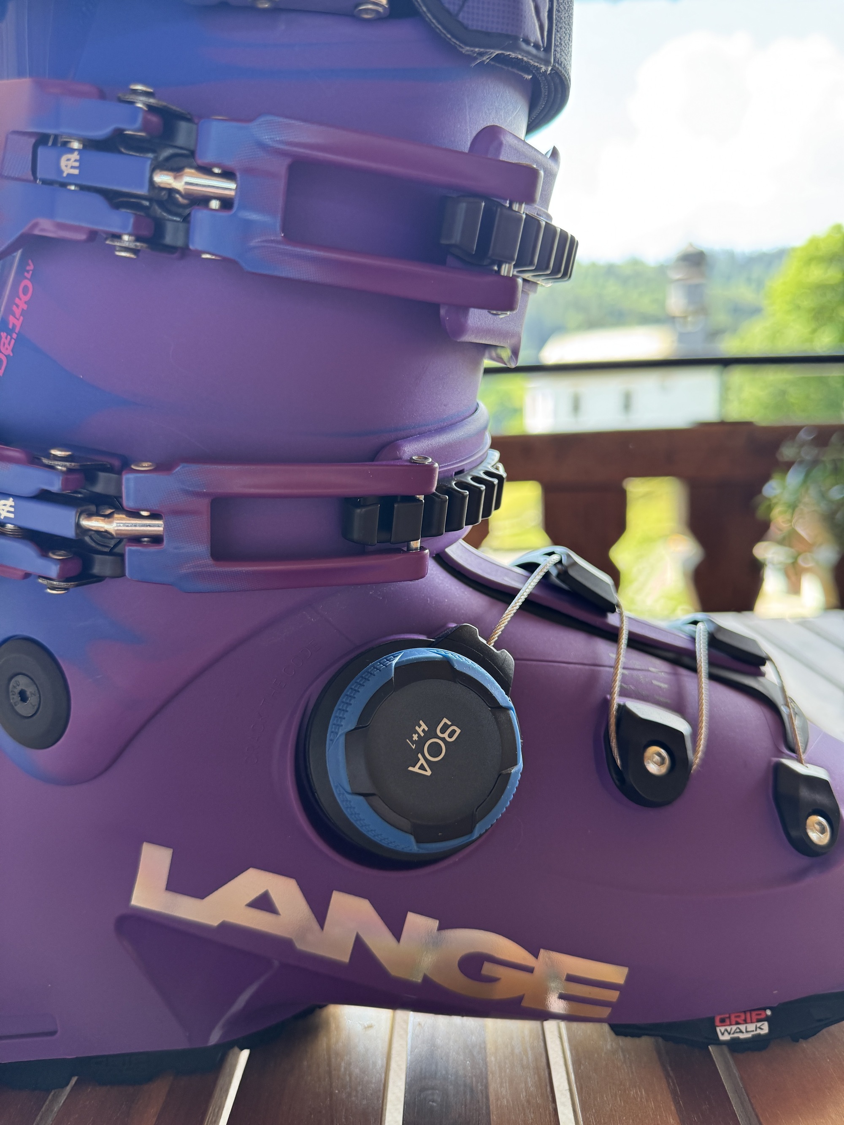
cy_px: 562
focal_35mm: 24
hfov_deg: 56.8
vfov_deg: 71.6
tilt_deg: -8.6
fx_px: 780
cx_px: 422
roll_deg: +2.0
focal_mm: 6.76
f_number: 1.78
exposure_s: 1/121
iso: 100
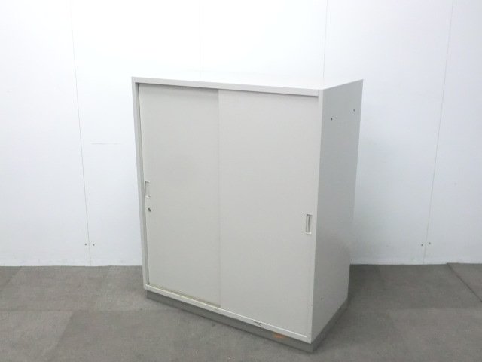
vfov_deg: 37.7
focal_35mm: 38
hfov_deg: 49.0
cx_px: 241
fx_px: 529
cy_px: 181
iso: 800
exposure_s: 1/50
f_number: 3.9
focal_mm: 6.9
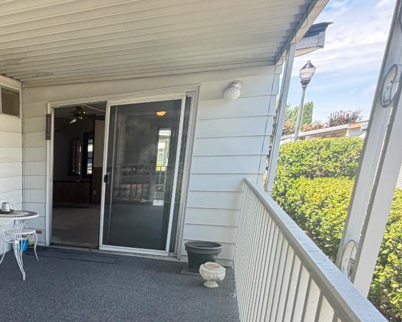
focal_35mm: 31
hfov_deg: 46.3
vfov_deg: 44.8
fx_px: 369
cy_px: 257
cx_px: -13
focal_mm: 2.22
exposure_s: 1/127
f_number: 2.2
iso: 64
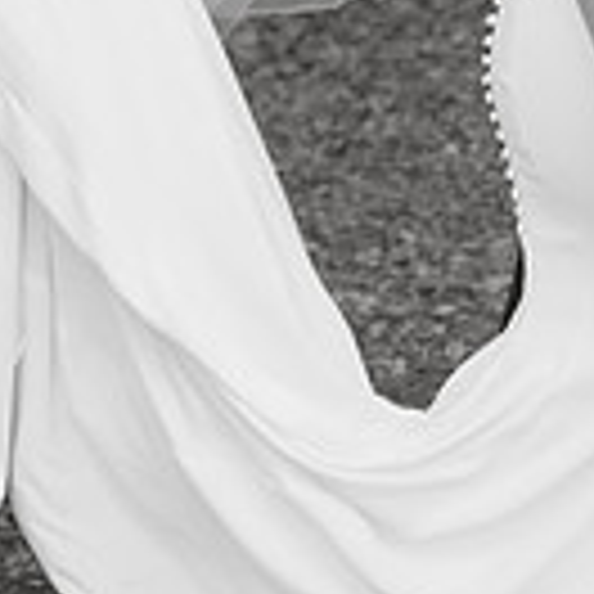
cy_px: -169
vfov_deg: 9.2
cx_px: 621
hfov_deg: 9.3
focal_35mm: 187
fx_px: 3630
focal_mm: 50
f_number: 2.8
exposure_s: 1/320
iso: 400
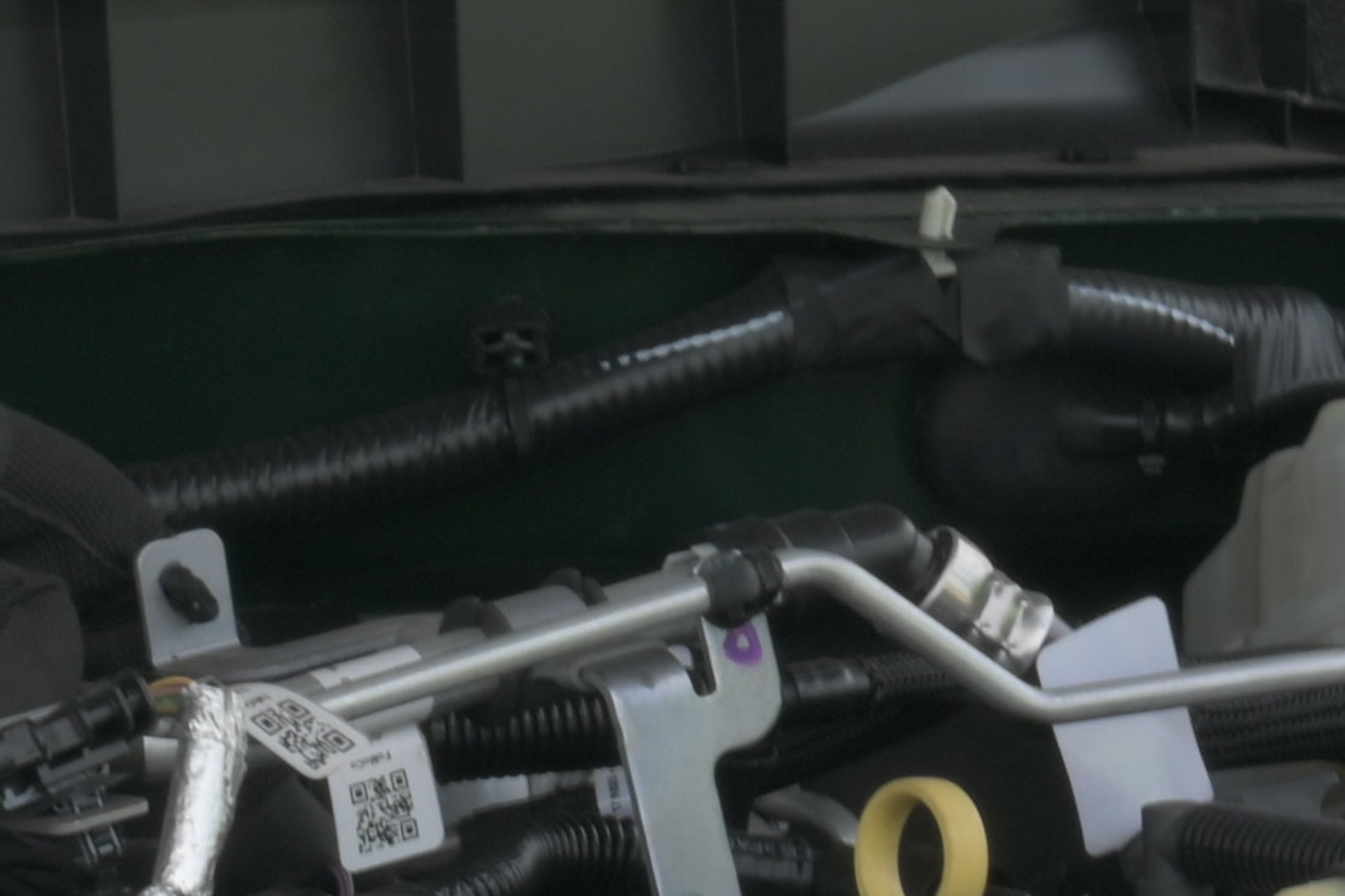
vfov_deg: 3.7
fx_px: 14043
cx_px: 1229
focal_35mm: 376
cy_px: 827
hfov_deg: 5.5
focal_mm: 50
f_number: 16
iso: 100
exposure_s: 1/15
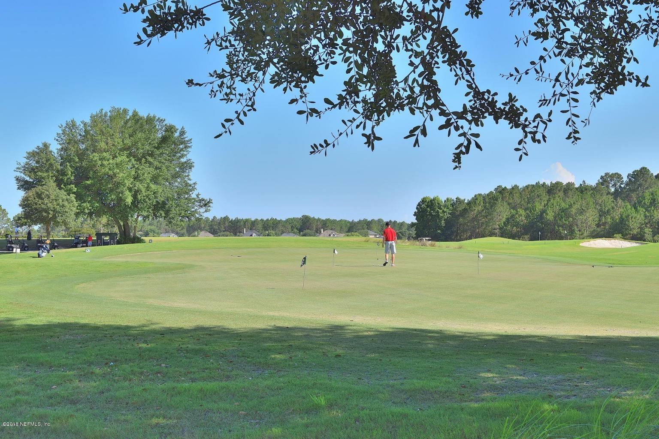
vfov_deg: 29.9
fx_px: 824
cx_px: 330
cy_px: 220
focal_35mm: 45
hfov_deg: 43.6
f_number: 10
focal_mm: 30
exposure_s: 1/400
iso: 200
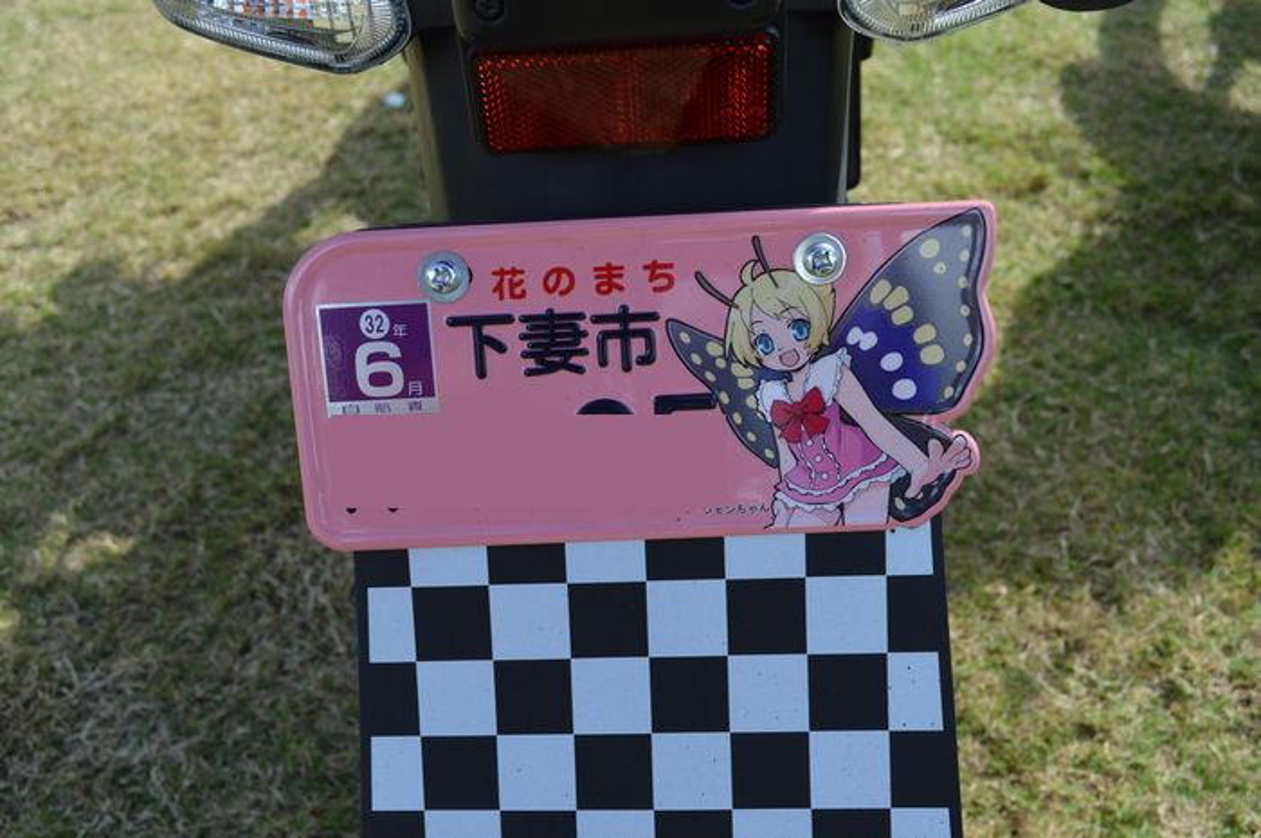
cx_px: 630
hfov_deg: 57.3
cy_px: 419
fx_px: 1155
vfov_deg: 39.9
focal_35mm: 33
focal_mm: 22
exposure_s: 1/160
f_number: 6.3
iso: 100
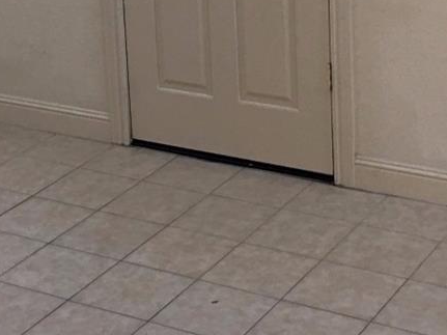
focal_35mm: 101
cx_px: 170
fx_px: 1304
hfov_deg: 19.4
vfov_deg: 14.3
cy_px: -45
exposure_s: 1/30
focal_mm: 4.15
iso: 32
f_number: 2.2
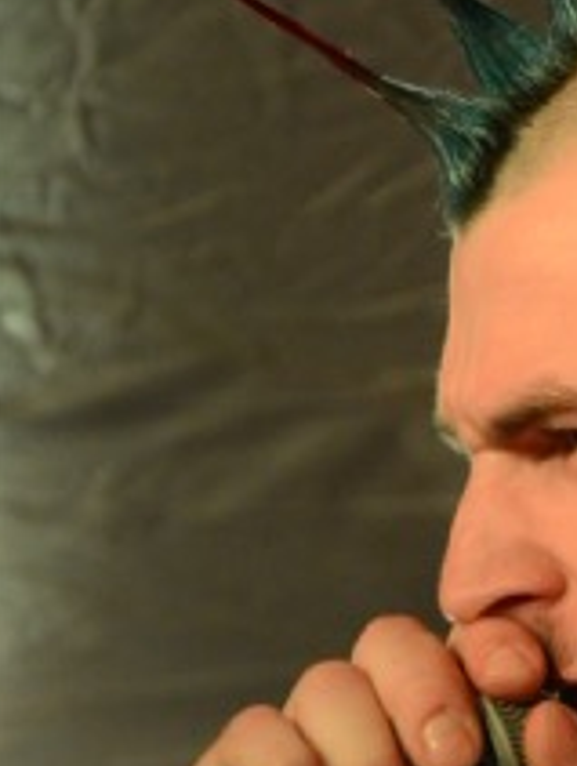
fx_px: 10136
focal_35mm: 457
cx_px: 755
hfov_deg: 3.3
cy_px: 577
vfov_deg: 4.3
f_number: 5.6
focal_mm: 105
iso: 3200
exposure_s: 1/200
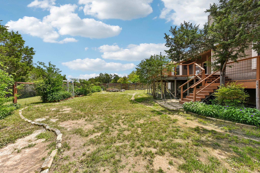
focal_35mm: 14
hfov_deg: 104.3
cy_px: 86
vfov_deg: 81.2
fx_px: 101
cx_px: 130
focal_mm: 14
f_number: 8
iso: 100
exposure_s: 1/400
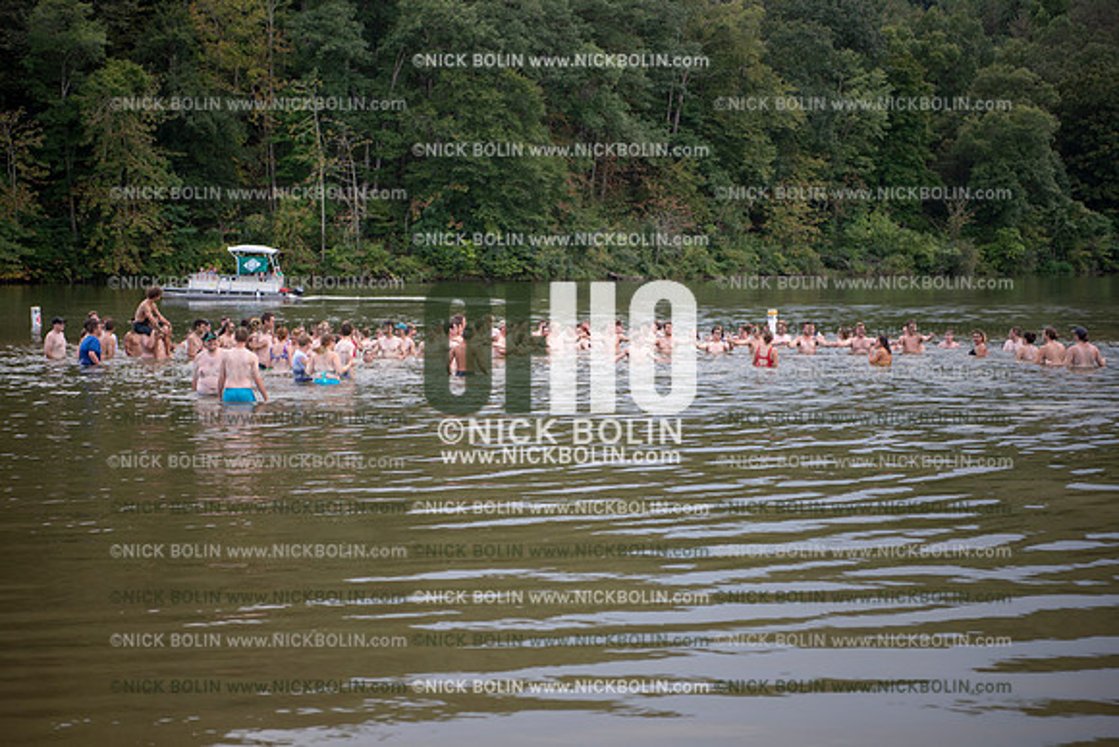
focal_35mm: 70
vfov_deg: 19.5
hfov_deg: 28.8
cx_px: 560
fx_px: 2176
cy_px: 374
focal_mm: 70
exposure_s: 1/400
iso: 160
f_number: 3.2
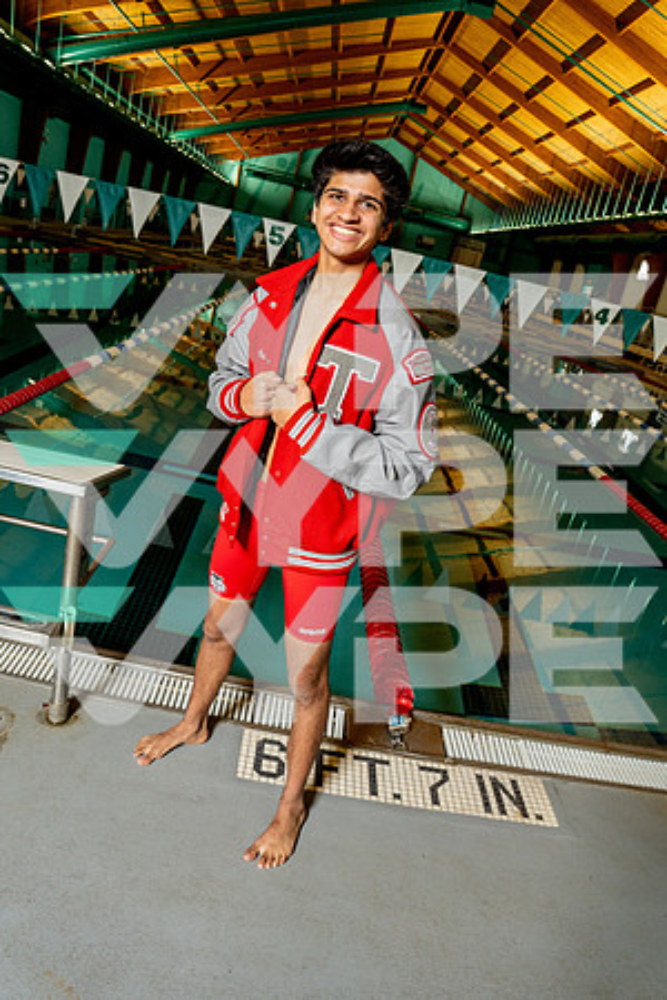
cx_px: 334
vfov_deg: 71.5
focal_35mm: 25
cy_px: 500
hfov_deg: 51.3
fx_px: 695
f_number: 5.6
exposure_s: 1/250
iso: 1600
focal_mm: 25
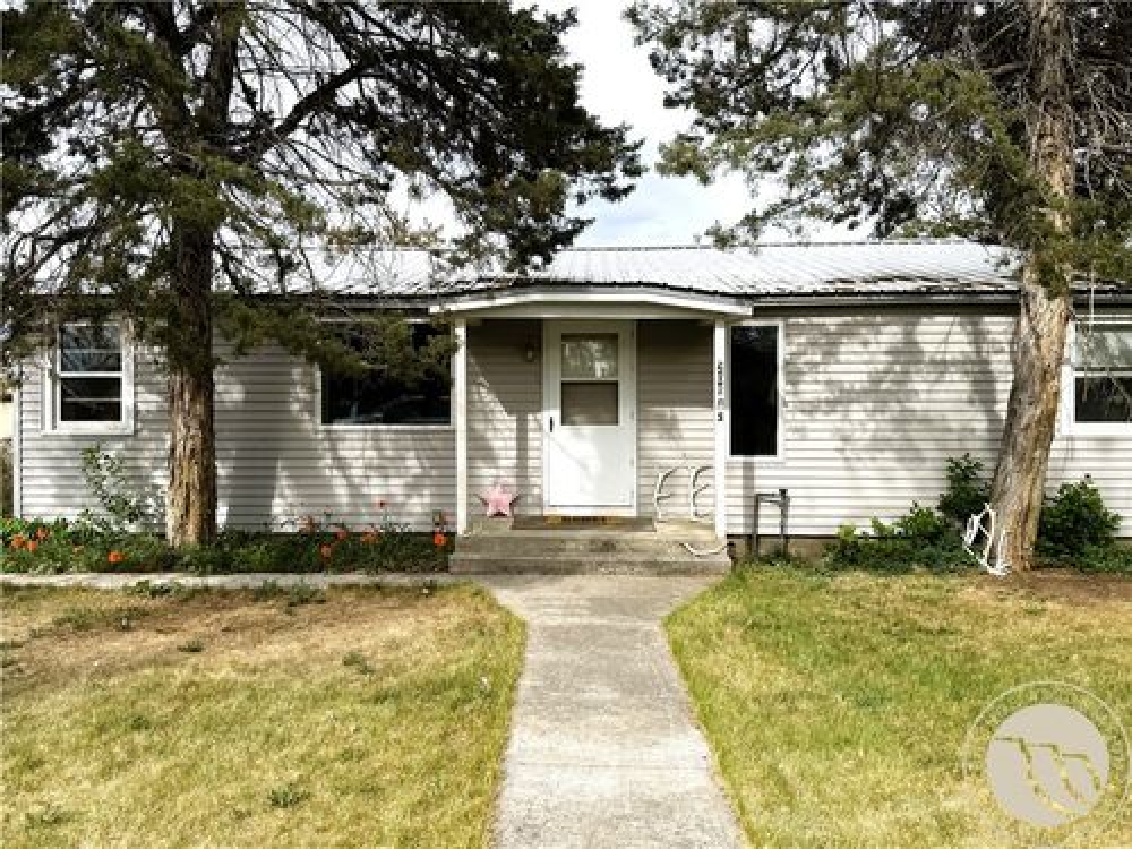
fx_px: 785
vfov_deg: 56.8
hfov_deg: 71.6
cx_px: 566
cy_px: 424
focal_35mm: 24
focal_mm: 6.76
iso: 80
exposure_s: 1/1923
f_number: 1.78
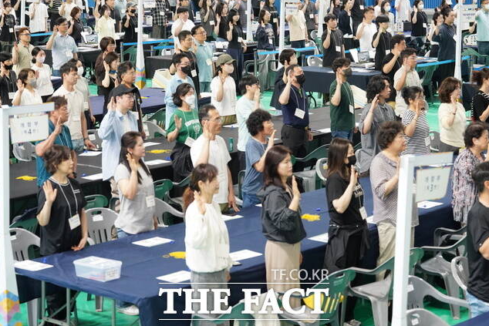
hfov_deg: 20.8
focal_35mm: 98
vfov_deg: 14.0
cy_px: 163
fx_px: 1331
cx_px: 244
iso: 2000
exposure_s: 1/80
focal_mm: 97
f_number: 5.6
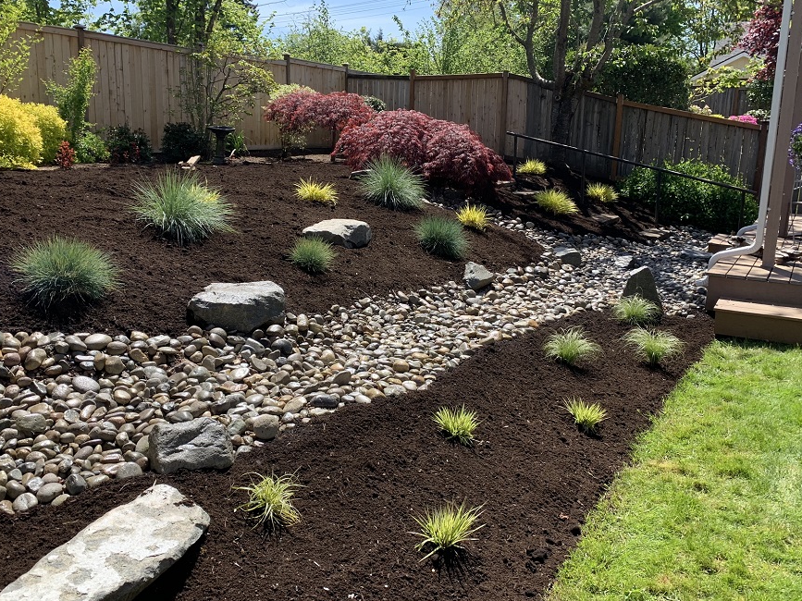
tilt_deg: -8.2
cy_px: 283
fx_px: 695
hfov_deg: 59.9
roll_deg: -1.7
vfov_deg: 46.8
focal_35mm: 30
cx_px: 375
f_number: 1.8
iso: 25
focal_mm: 4.25
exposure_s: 1/808
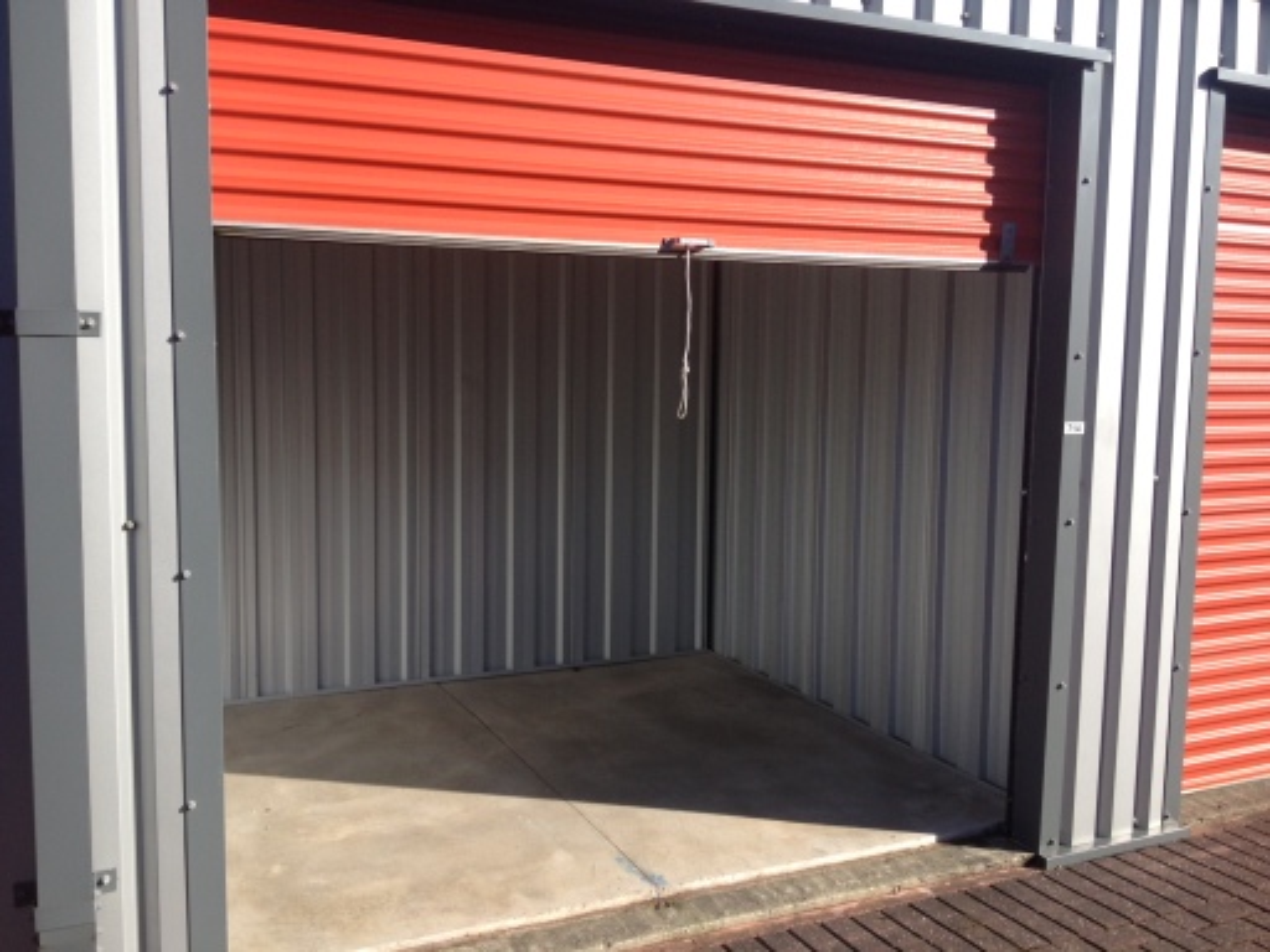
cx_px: 635
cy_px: 476
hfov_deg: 52.6
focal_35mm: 35
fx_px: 1284
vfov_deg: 40.7
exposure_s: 1/1062
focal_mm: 4.28
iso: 50
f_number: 2.4
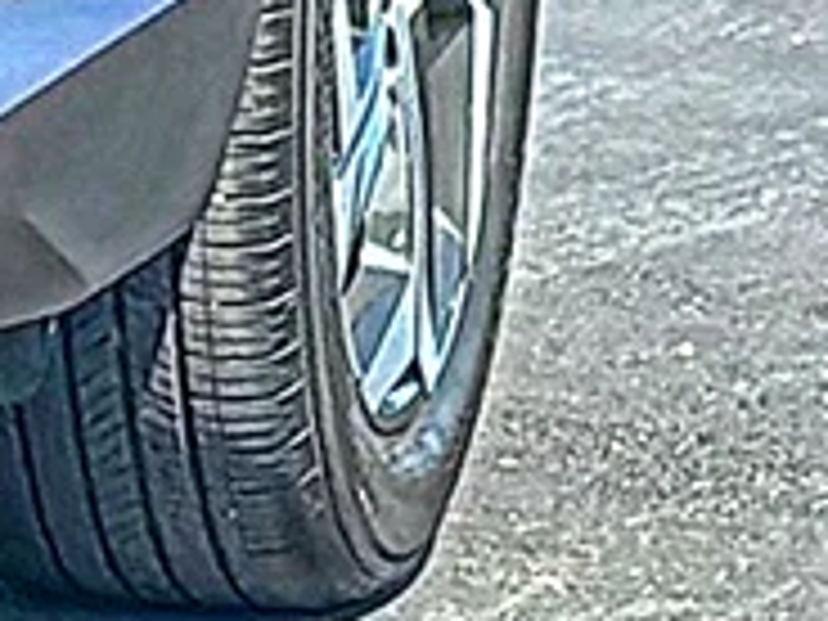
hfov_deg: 5.2
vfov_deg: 3.9
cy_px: 1001
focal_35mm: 380
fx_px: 9089
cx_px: -594
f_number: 1.78
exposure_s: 1/1595
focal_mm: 6.86
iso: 80
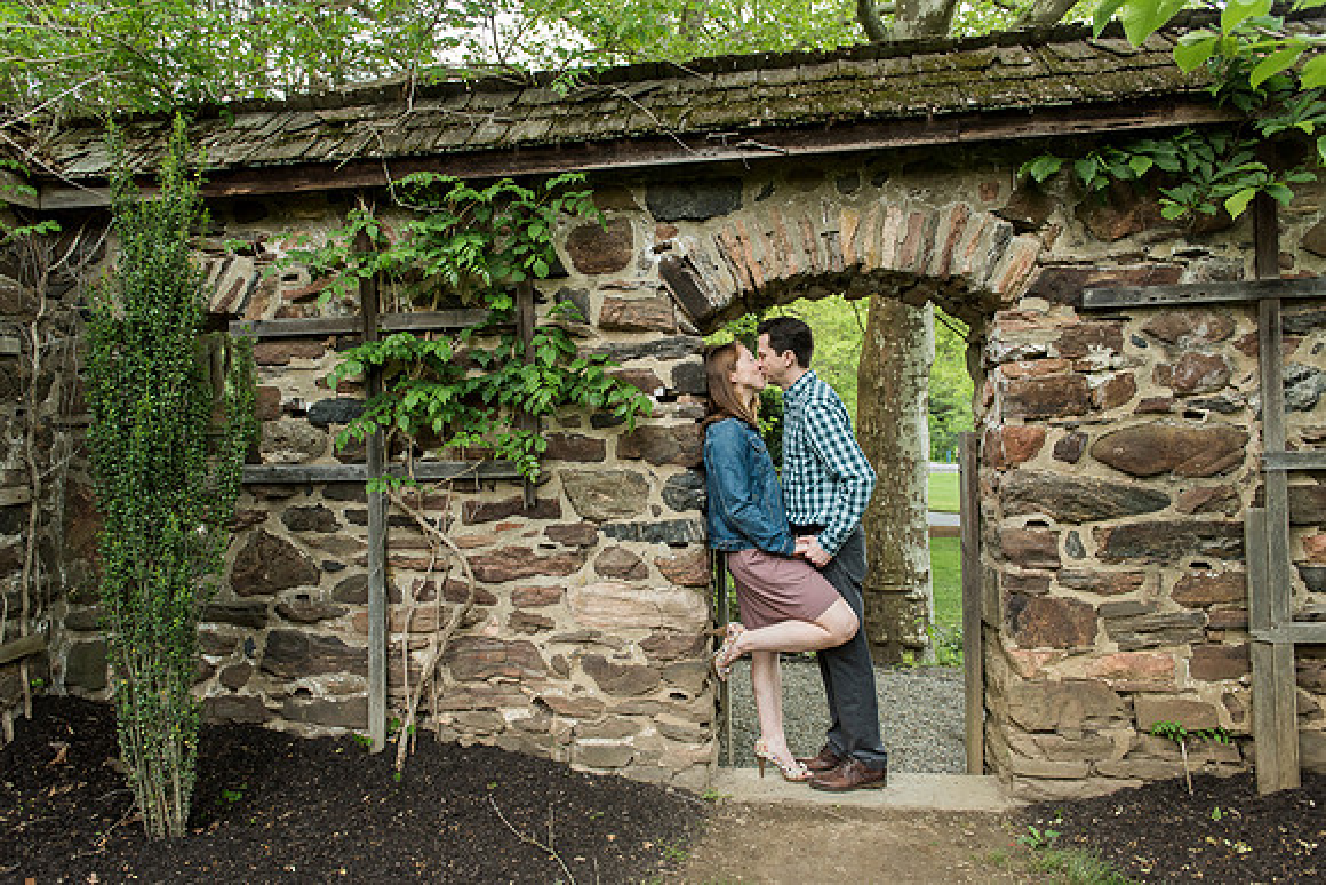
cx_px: 650
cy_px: 438
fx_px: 907
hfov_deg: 72.3
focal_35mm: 25
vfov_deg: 52.0
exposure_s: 1/125
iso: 1000
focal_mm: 24
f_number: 3.5
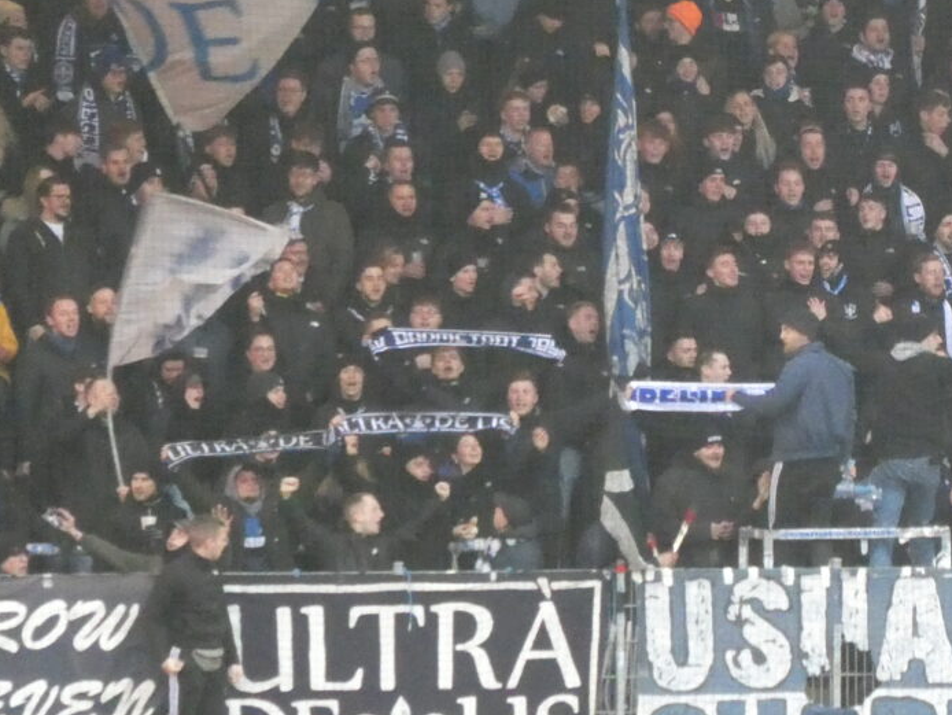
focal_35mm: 576
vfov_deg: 2.6
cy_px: 102
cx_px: 960
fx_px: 15846
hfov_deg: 3.4
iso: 1600
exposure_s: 1/80
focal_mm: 44.8
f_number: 5.6
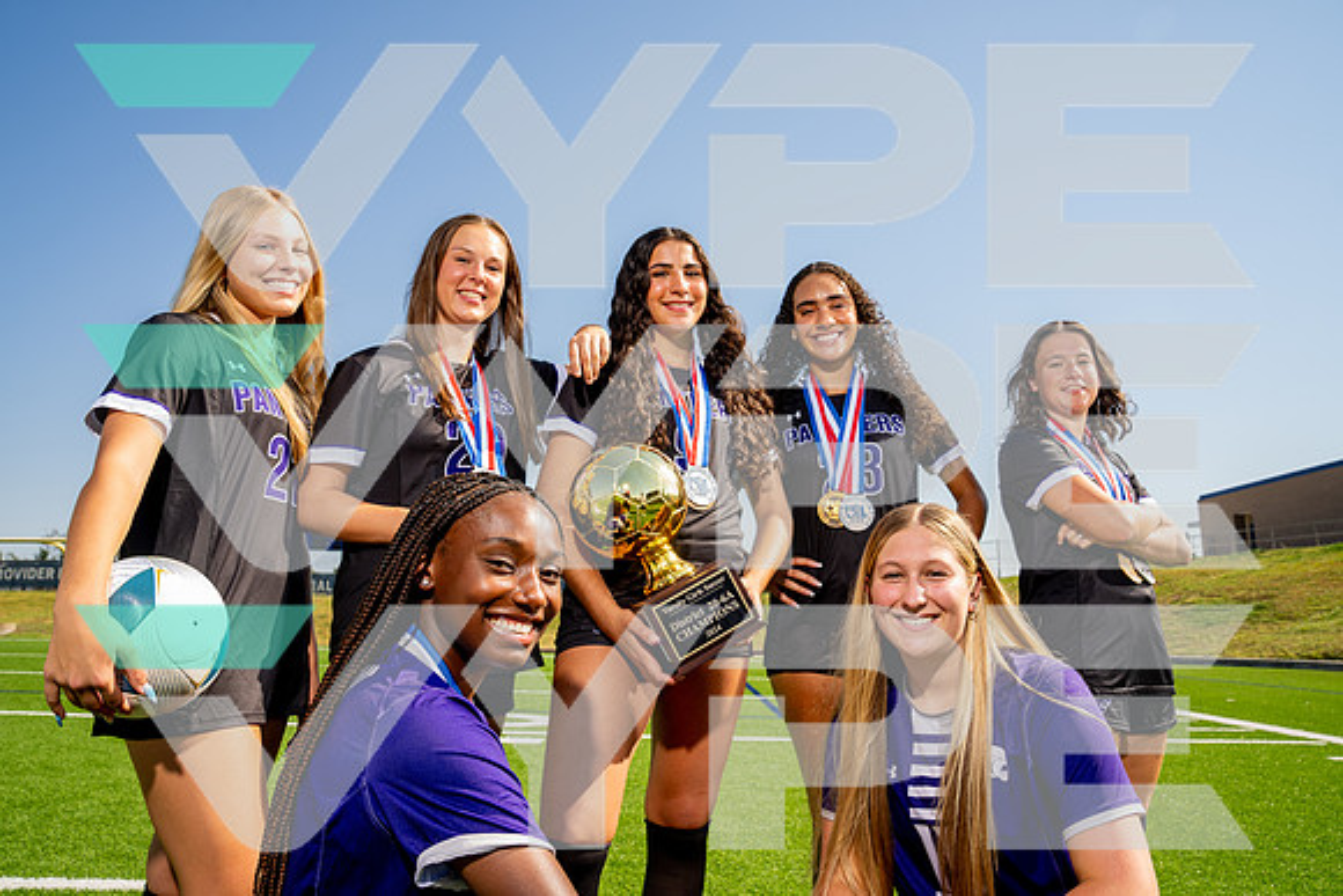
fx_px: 896
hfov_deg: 73.7
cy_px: 448
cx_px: 672
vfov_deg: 53.2
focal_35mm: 24
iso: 50
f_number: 7.1
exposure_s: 1/125
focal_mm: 24
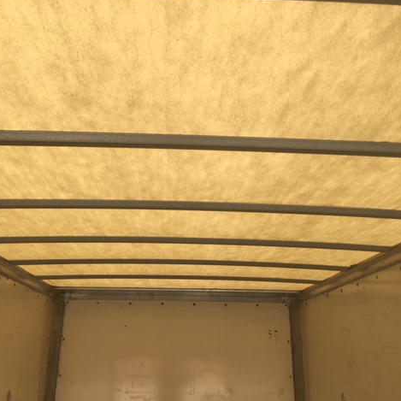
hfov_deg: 47.2
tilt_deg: +21.4
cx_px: 200
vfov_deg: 47.2
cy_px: 197
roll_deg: -0.1
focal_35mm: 35
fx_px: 459
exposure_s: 1/405
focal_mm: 4.15
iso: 25
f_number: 2.2
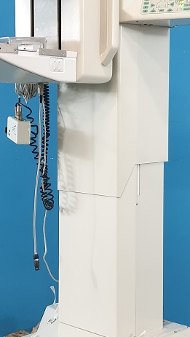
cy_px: 158
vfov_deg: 28.6
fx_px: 662
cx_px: 73
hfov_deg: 16.3
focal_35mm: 74
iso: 250
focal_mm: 4.3
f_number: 1.5
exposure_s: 1/50
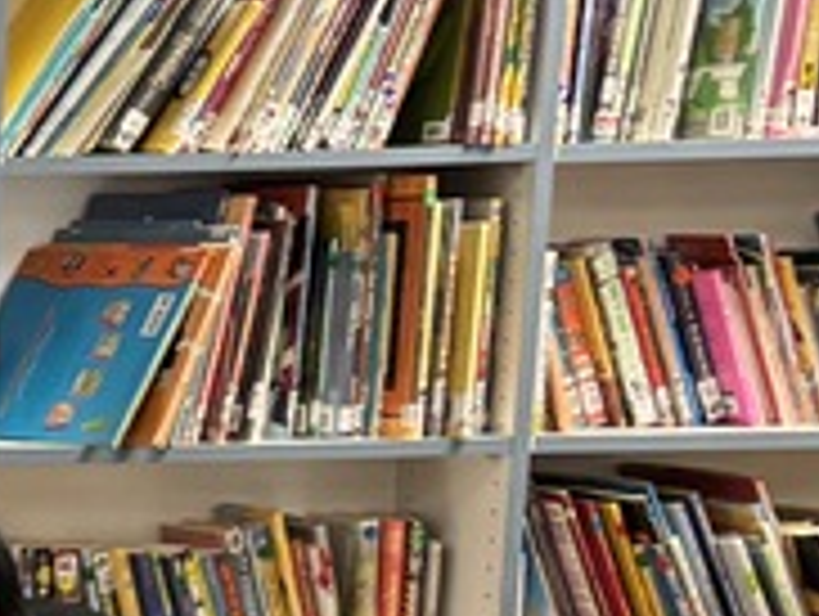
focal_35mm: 146
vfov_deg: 9.9
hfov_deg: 11.0
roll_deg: +3.5
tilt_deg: -10.3
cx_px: -1251
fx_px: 3459
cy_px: 908
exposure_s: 1/60
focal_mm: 5.96
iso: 200
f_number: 1.6
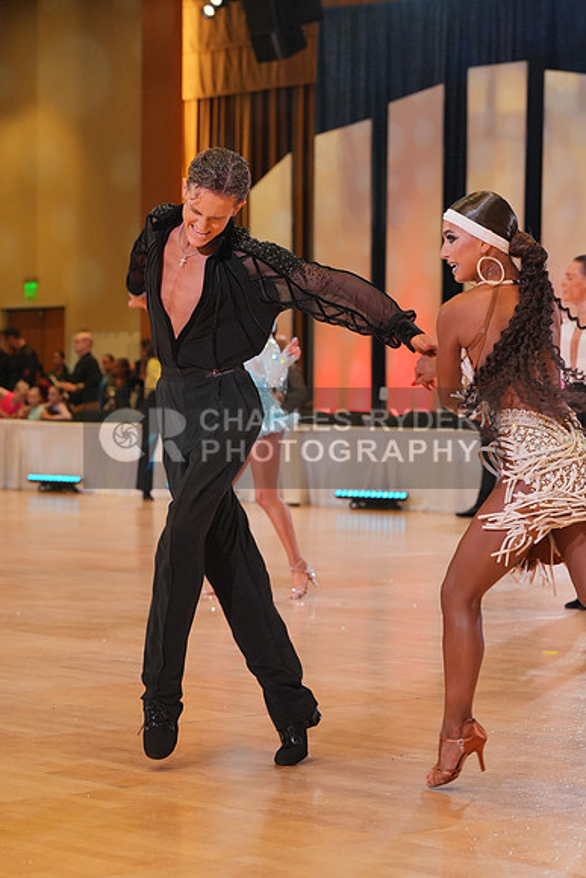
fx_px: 2562
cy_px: 439
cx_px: 293
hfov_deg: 13.0
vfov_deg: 19.5
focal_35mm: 105
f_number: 5.6
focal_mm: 105
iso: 3200
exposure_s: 1/400
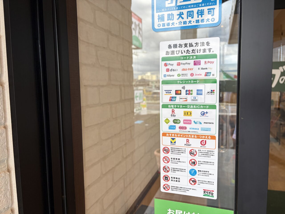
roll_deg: +2.4
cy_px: 107
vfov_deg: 53.1
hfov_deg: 67.3
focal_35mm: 26
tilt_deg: -5.4
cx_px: 142
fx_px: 214
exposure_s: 1/220
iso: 40
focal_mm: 5.96
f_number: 1.6
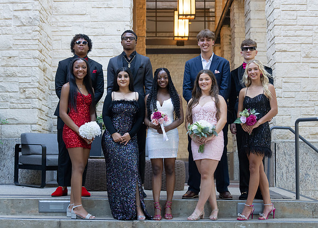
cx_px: 160
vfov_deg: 18.6
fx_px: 694
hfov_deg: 25.8
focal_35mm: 77
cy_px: 117
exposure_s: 1/320
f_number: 4
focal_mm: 70
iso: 1600
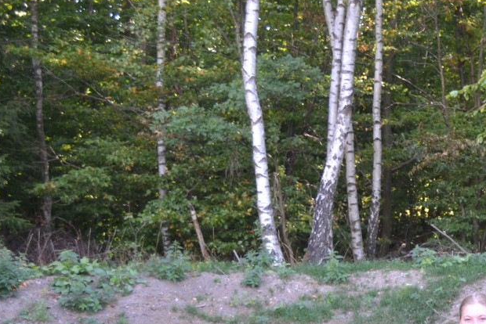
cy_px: 376
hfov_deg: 20.3
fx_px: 1270
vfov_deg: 14.2
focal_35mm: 94
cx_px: 589
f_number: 4.2
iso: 400
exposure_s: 1/80
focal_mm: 24
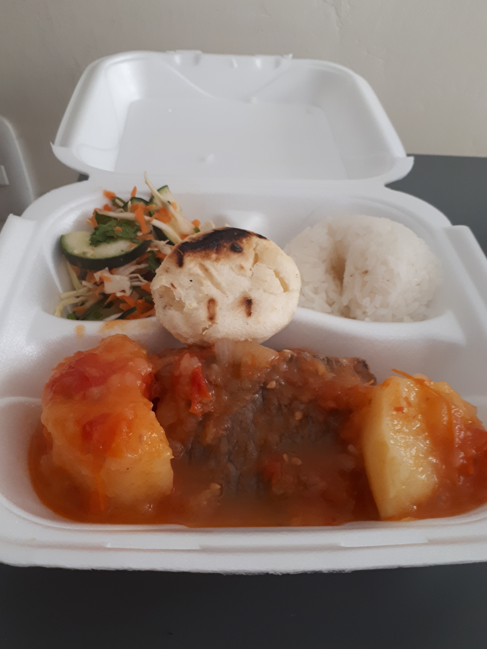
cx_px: 240
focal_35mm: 28
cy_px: 330
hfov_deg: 49.8
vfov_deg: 63.4
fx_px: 525
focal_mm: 3.6
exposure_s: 1/30
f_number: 1.9
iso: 160
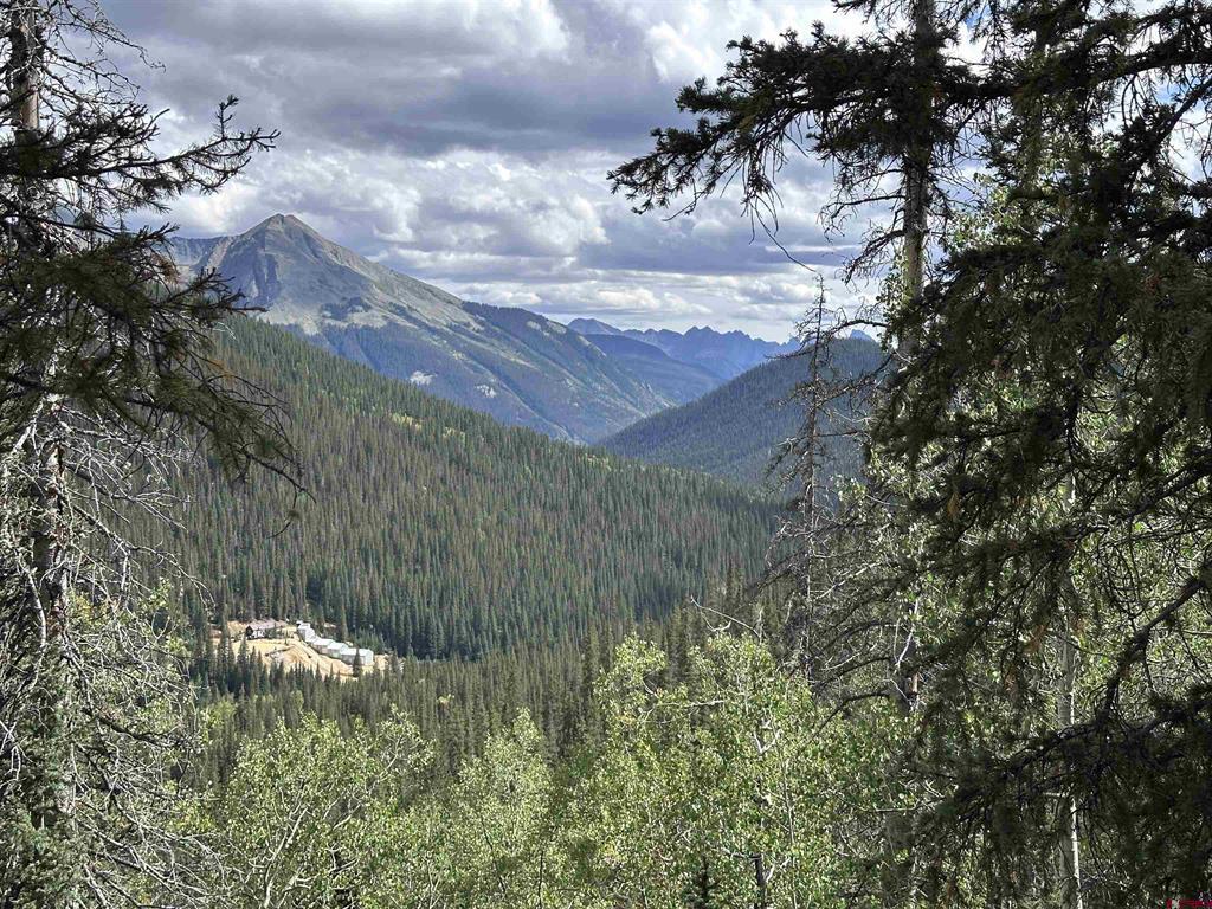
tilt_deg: -1.9
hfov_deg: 39.7
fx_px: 1681
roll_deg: -0.5
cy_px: 454
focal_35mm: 48
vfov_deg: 30.3
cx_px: 606
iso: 64
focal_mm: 6.86
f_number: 1.78
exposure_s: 1/2809
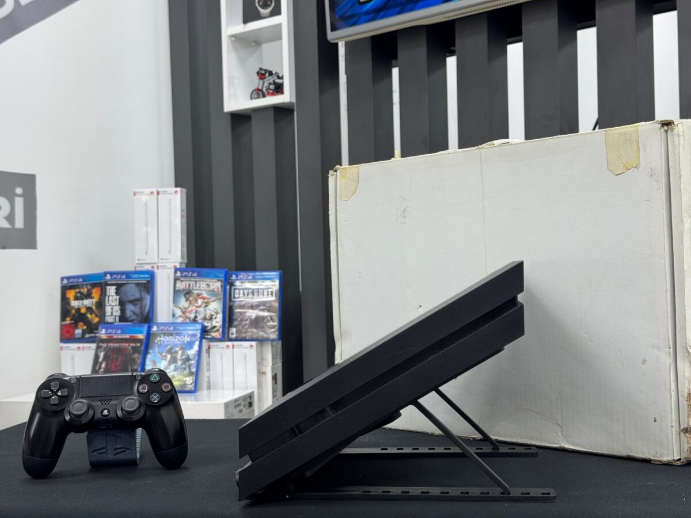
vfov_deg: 30.3
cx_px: 346
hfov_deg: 39.7
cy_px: 259
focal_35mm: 48
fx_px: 958
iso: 50
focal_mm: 6.76
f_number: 1.78
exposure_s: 1/50
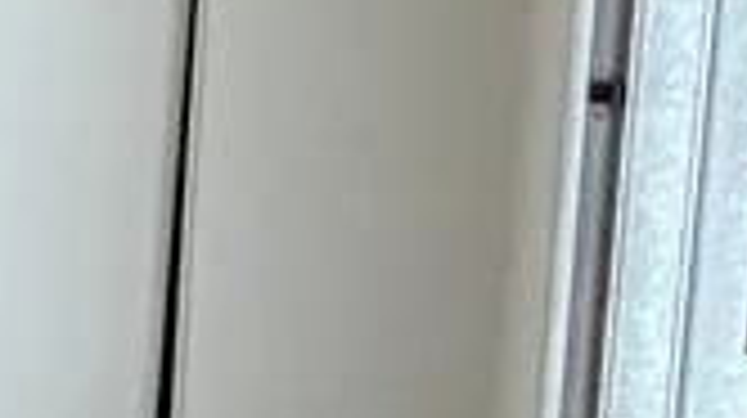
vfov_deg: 12.8
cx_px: -1278
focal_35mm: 94
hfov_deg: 12.9
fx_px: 1860
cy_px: 157
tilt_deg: -7.0
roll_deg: +0.7
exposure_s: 1/120
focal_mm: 2.22
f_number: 2.2
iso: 320
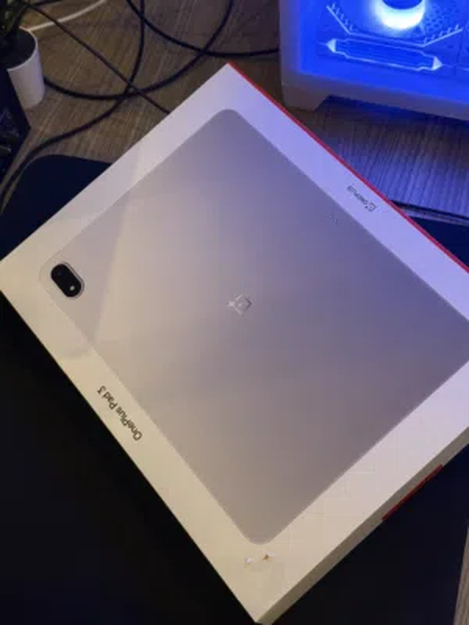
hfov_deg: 30.3
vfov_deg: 39.7
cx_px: 234
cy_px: 312
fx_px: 867
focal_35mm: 48
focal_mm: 6.76
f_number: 1.78
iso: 250
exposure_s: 1/40
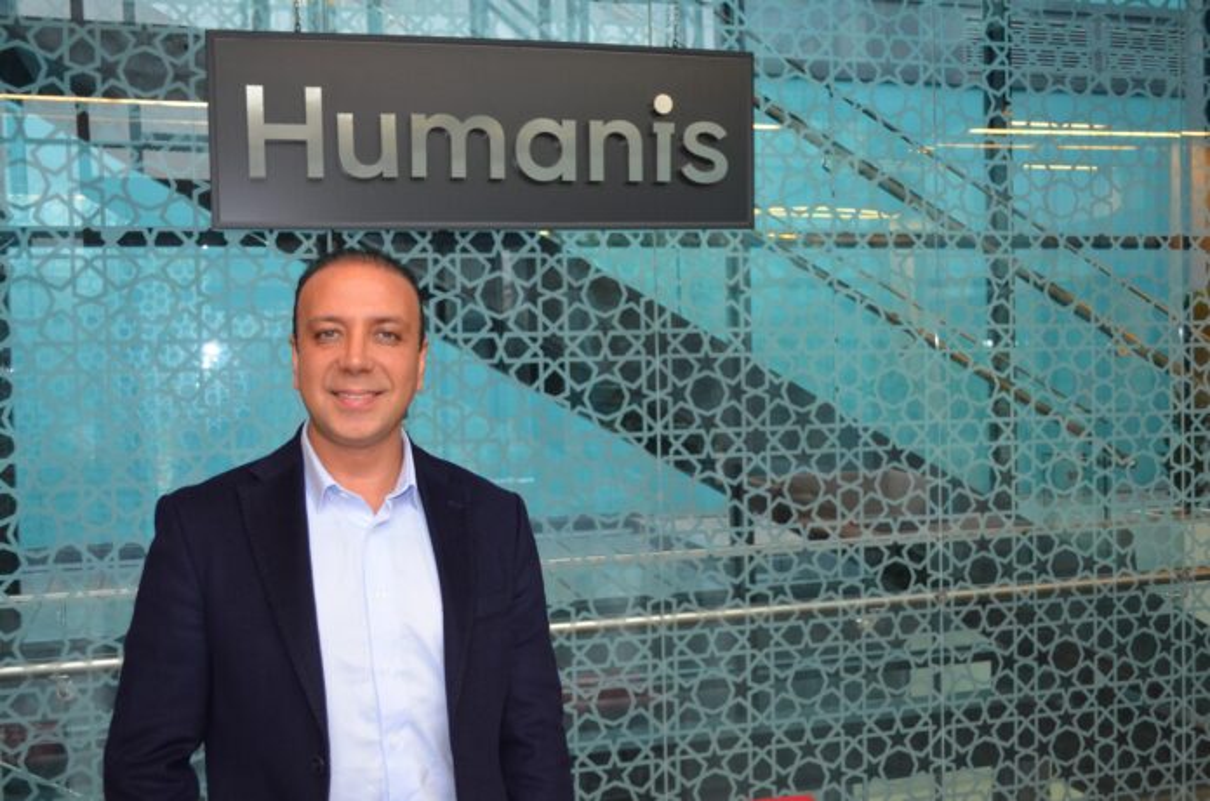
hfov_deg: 49.6
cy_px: 400
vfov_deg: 34.1
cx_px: 605
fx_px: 1308
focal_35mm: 39
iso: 800
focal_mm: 26
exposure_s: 1/60
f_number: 4.2
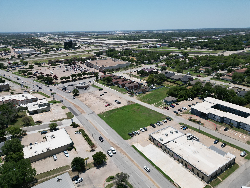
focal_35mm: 24
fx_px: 173
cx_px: 125
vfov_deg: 56.8
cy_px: 94
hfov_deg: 71.6
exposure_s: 1/5000
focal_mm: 6.72
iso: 140
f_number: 1.7
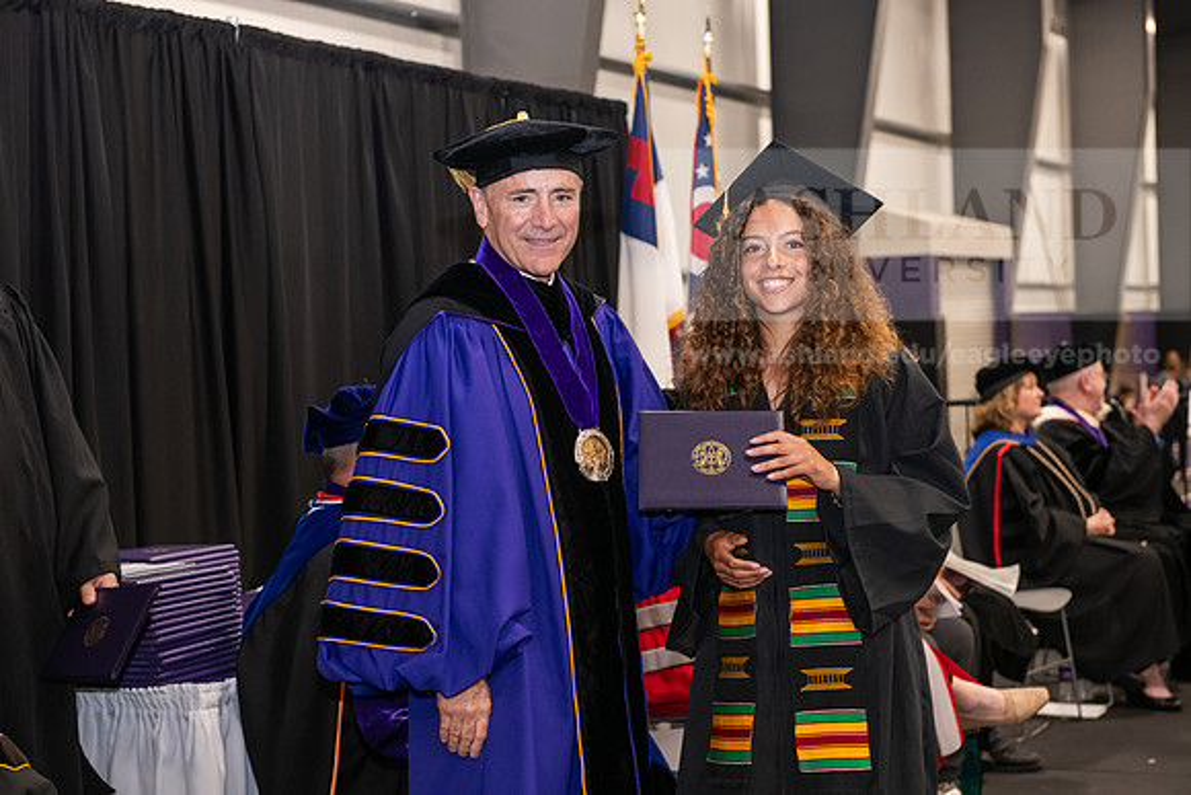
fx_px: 2316
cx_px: 596
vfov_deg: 19.5
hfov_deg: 28.8
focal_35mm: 70
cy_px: 398
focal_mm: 70
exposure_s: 1/125
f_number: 5
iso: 2500
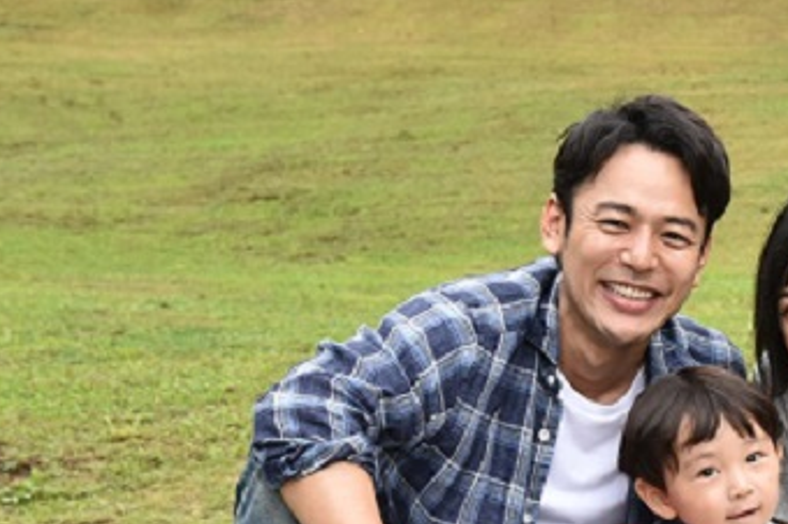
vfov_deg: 12.8
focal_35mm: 106
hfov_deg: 18.9
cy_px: 481
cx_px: 758
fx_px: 2318
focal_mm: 48
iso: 1600
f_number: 8
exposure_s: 1/500
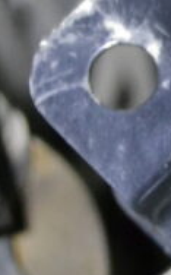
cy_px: 67
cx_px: 368
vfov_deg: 7.2
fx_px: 2182
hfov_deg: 4.4
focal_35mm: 292
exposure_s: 1/4
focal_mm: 35
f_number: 5
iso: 3200
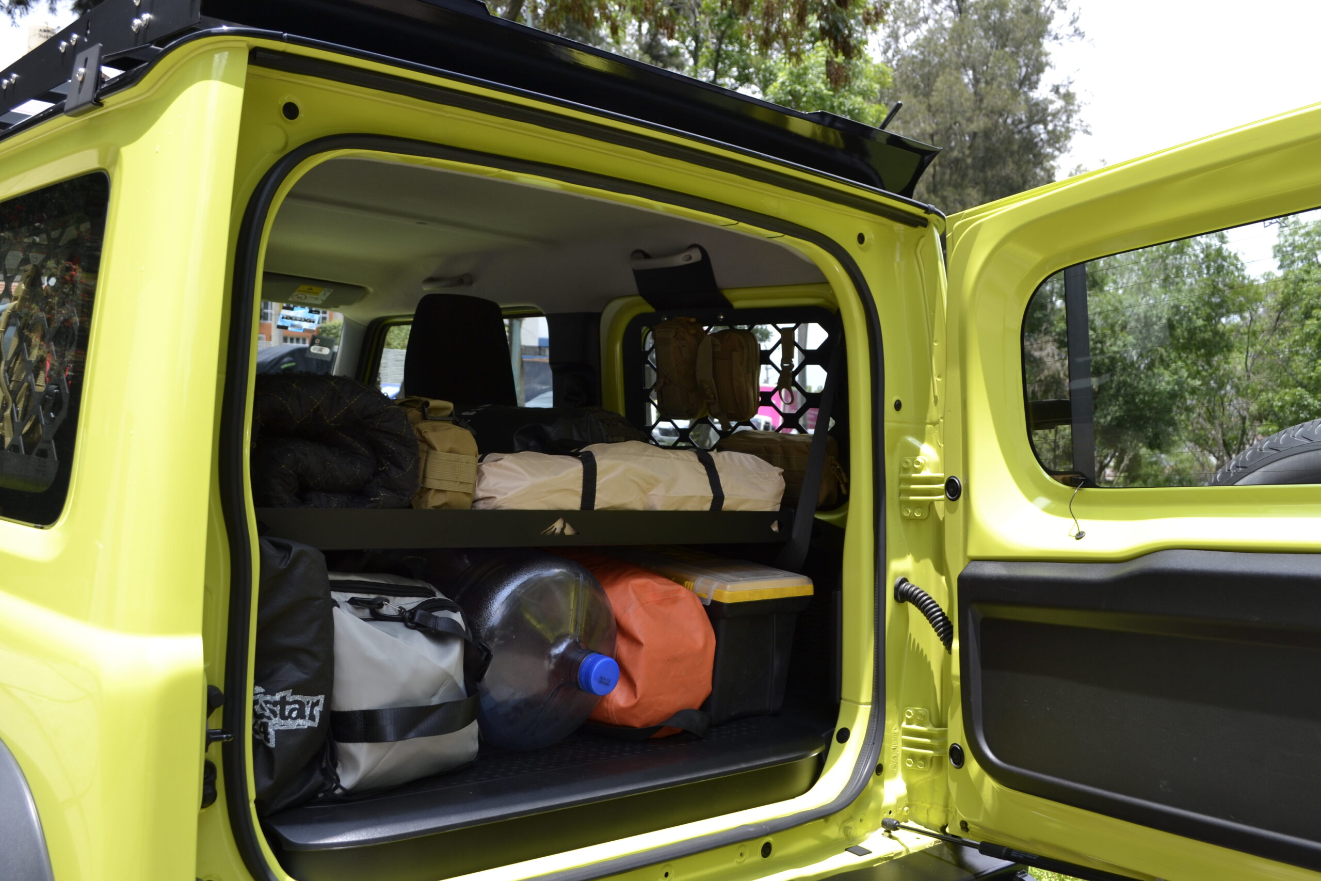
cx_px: 660
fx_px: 1211
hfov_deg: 57.2
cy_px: 440
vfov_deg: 40.0
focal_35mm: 33
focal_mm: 22
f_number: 5.6
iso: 100
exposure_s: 1/125
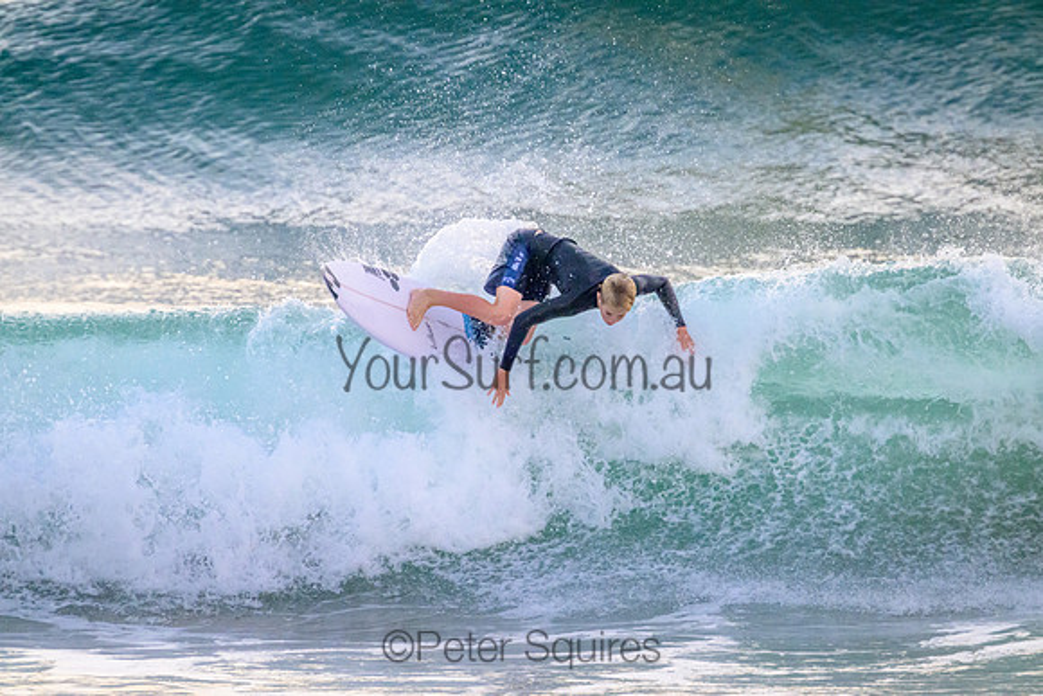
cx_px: 522
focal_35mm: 800
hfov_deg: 2.6
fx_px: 23182
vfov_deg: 1.7
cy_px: 348
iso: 4500
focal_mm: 800
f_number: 11
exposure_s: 1/2000
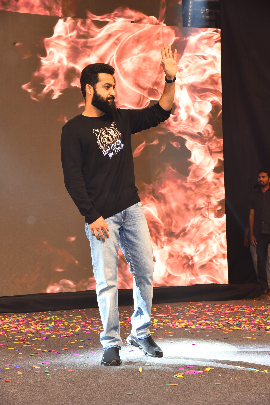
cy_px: 202
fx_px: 844
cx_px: 135
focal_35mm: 75
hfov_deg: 18.2
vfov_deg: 27.0
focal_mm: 75
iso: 2000
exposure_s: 1/160
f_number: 7.1
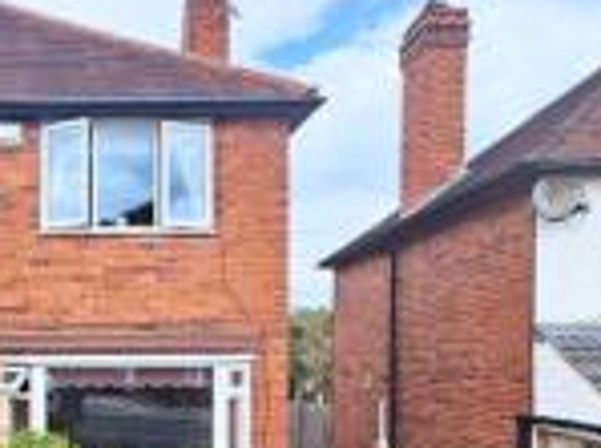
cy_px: 373
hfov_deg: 45.6
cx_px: 63
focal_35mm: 37
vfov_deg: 36.9
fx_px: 641
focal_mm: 2.2
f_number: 2.2
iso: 50
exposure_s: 1/673
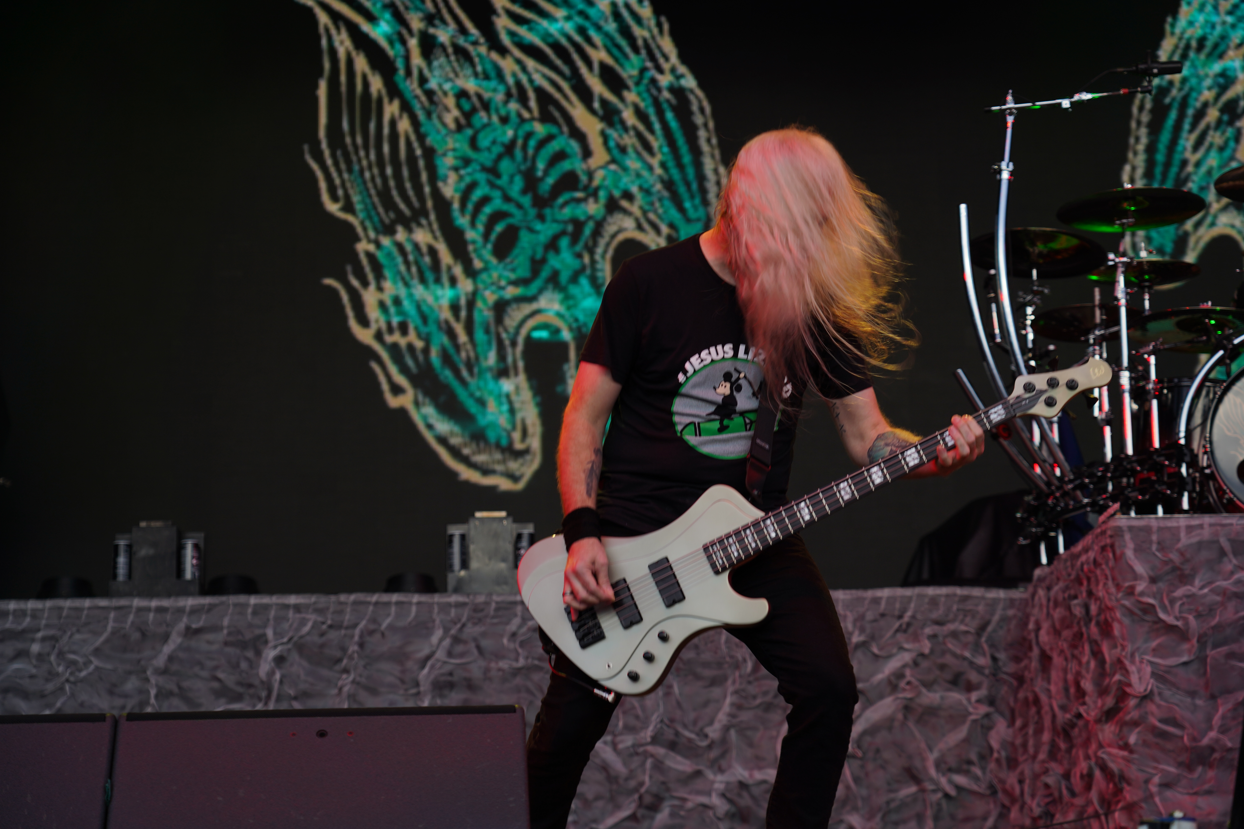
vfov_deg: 18.7
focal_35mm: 73
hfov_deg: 27.7
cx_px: 622
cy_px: 414
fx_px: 2522
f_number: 4.5
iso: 100
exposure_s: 1/100
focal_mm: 73
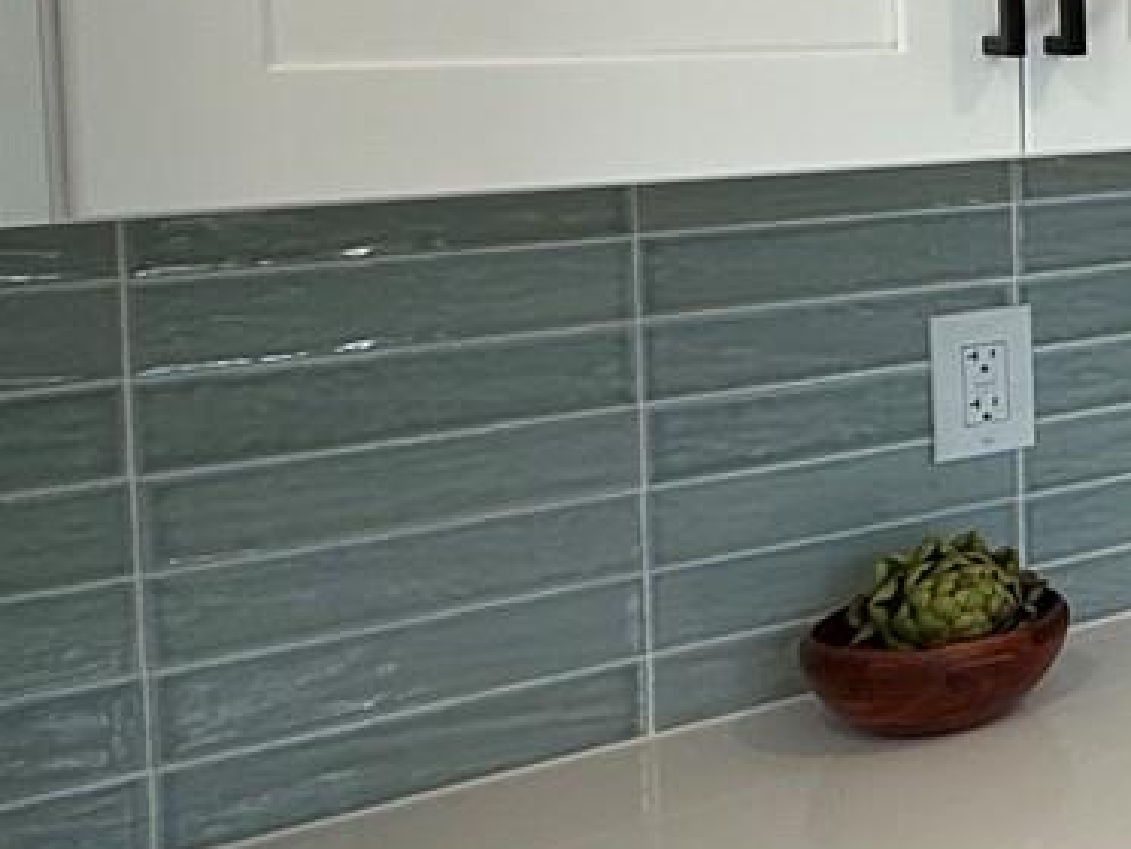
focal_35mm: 60
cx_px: 2183
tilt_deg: -3.3
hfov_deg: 19.9
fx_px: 1961
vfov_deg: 23.8
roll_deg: -1.1
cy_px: 85
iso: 50
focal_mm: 2.22
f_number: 2.2
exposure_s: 1/99
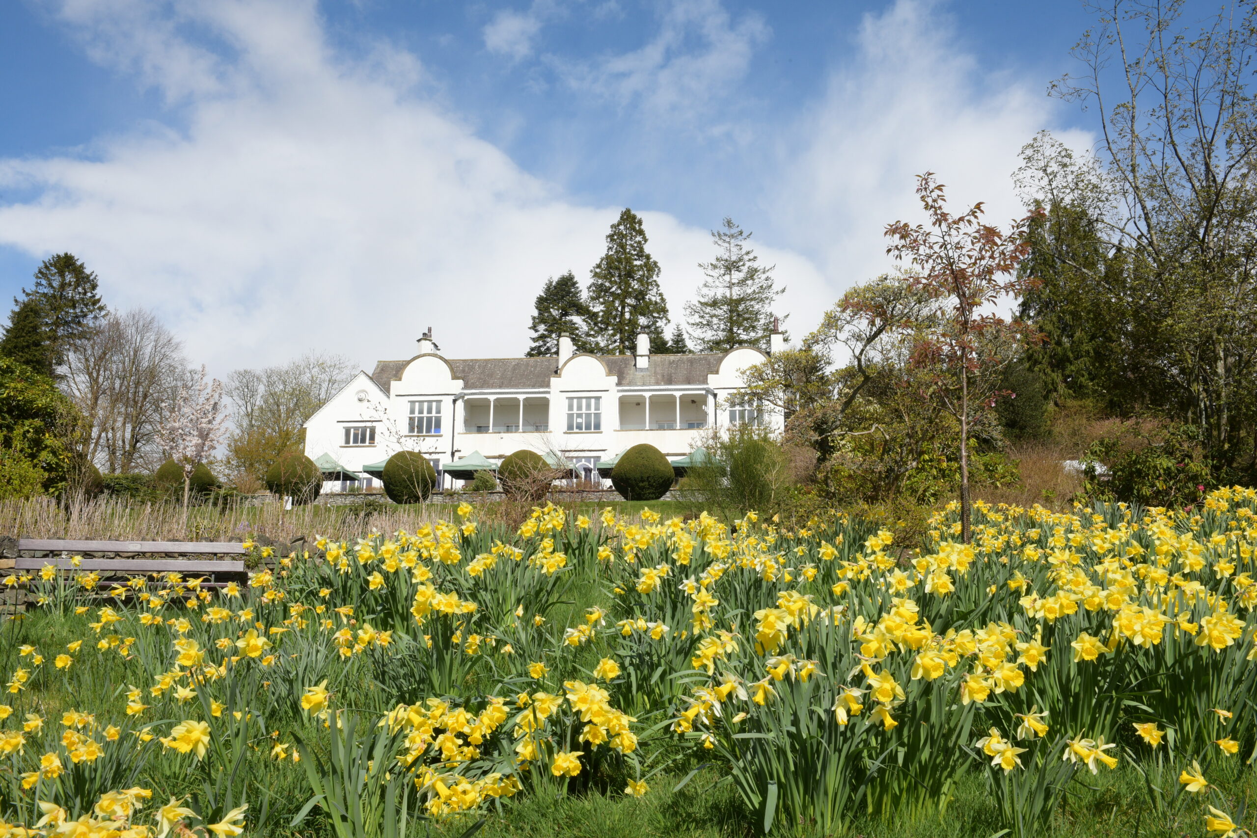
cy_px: 419
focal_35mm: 32
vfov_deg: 41.1
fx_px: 1117
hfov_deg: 58.7
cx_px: 628
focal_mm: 32
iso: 320
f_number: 22
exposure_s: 1/125
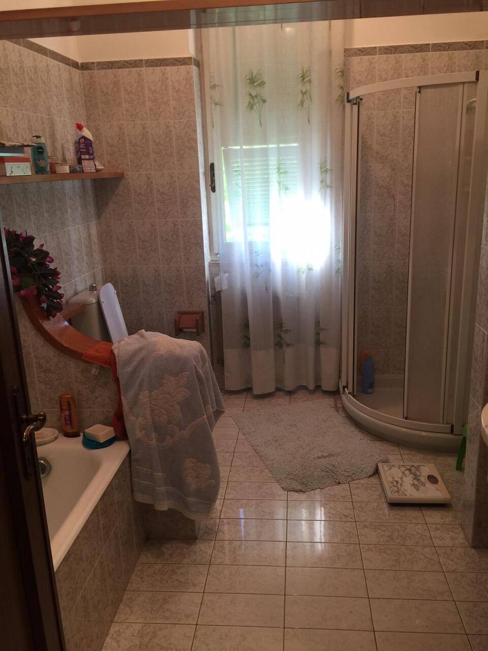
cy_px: 326
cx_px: 244
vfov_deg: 61.7
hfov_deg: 48.2
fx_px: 545
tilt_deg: -15.2
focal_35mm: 29
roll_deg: +0.9
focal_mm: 4.15
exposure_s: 1/17
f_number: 2.2
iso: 40
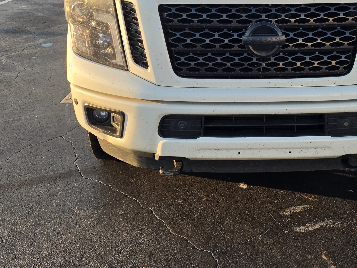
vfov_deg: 26.2
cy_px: 66
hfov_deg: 34.5
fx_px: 567
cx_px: 245
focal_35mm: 55
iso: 80
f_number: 1.7
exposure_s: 1/1283
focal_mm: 6.25
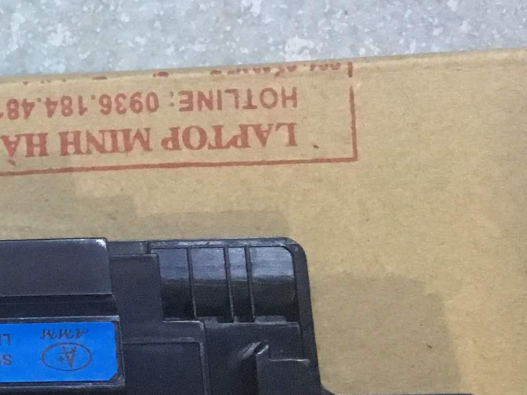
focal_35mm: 113
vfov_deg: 13.1
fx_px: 1720
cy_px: 201
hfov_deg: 14.7
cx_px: -483
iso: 200
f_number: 2.2
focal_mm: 4.15
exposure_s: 1/25
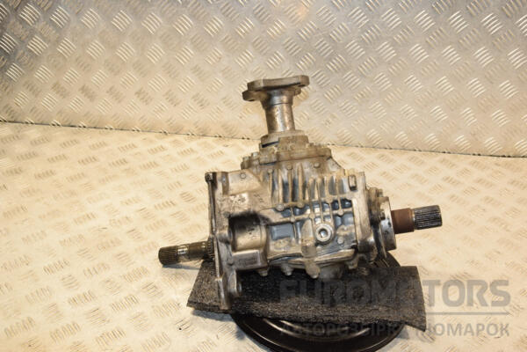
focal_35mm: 39
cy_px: 176
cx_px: 264
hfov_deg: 49.6
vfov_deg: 34.2
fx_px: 571
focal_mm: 26
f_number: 6.3
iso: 800
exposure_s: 1/200
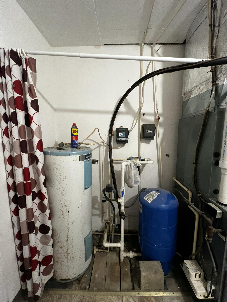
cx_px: 114
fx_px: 114
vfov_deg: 106.2
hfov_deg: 89.9
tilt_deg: -7.2
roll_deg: -0.4
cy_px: 151
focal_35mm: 13
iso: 500
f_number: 1.8
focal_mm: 1.57
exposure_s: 1/60
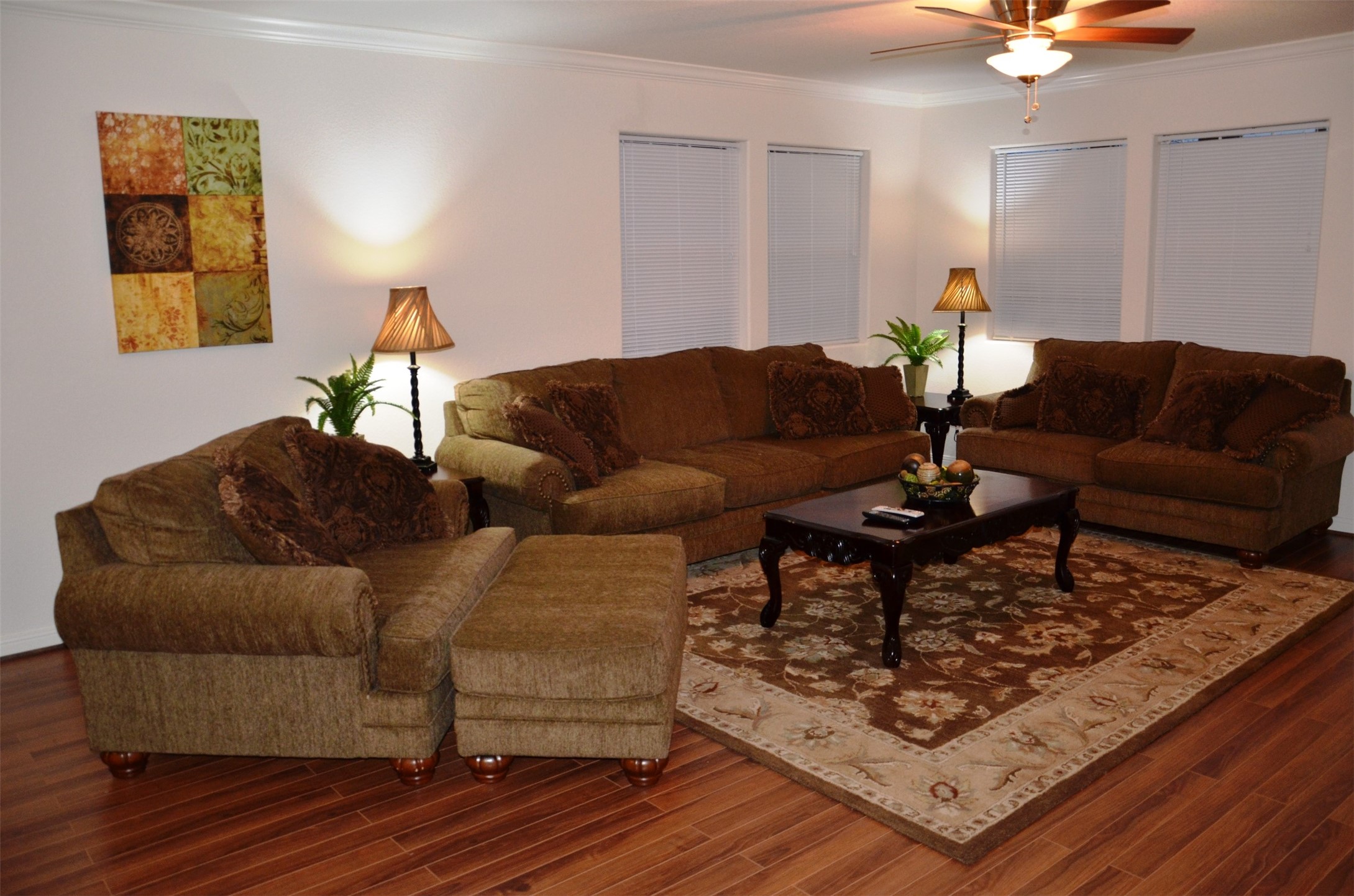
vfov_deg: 47.7
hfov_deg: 67.5
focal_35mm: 27
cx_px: 677
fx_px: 1013
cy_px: 448
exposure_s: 1/60
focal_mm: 18
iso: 800
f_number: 3.5
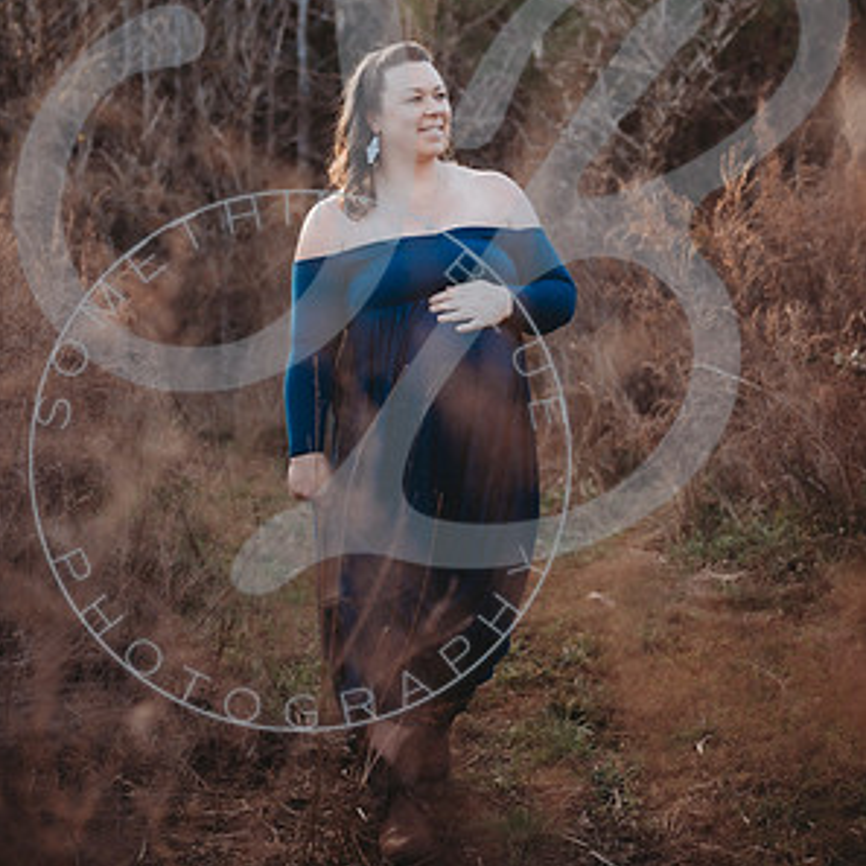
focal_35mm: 90
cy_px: 239
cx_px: 432
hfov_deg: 19.3
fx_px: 2547
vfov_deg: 19.2
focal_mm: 70
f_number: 2.8
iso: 100
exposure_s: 1/160
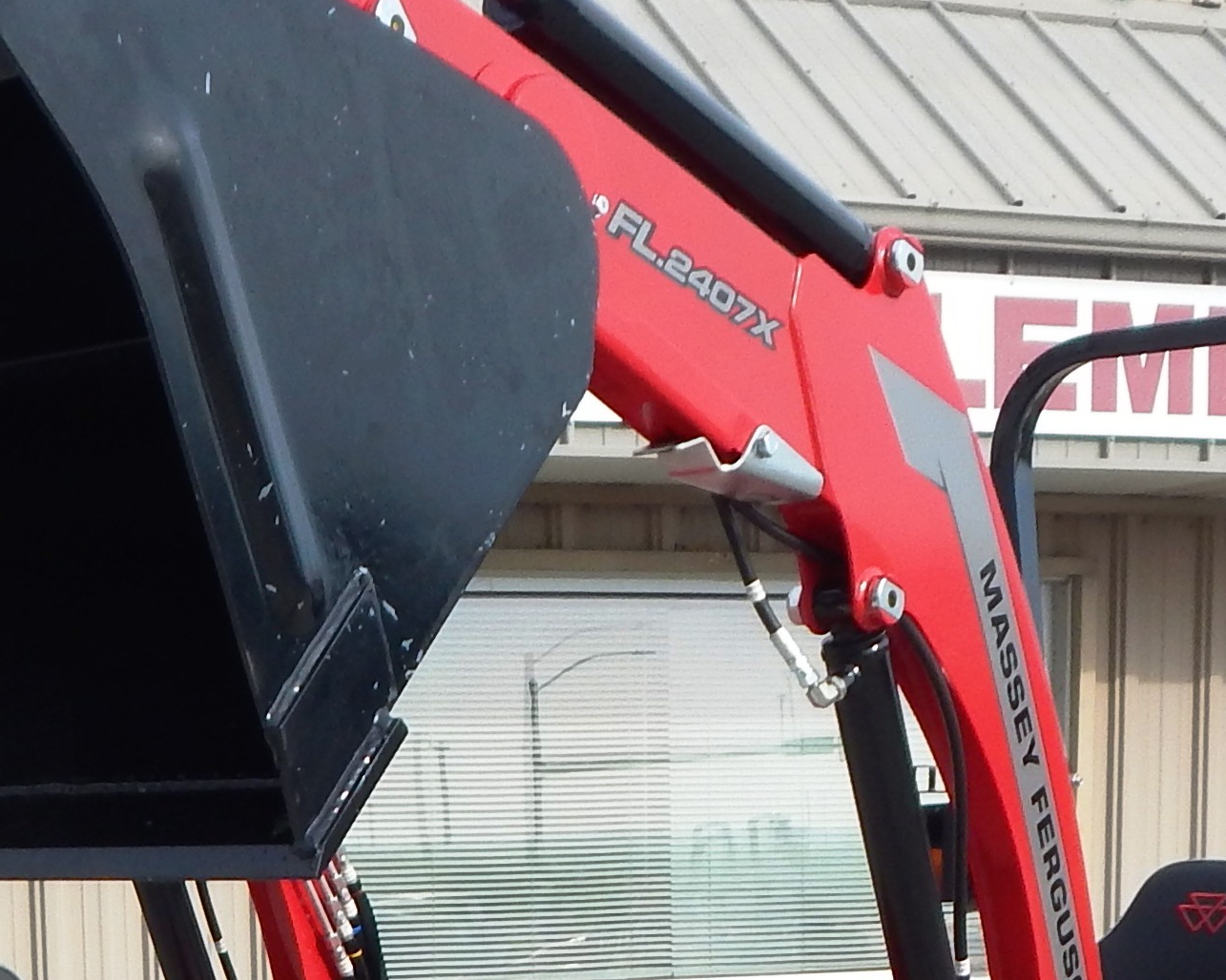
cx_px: 249
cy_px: 1237
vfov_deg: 18.6
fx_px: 2794
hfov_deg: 24.4
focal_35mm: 77
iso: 125
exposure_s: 1/800
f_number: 3
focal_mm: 4
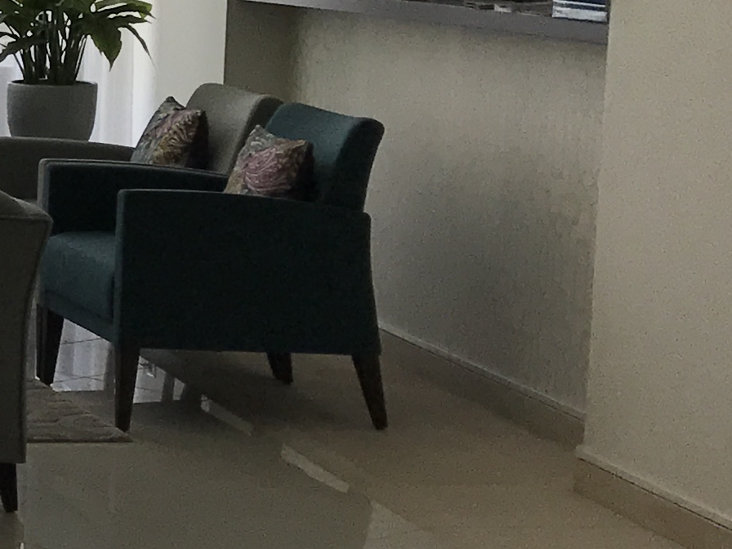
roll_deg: +0.4
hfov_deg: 14.1
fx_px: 2664
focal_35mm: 126
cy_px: 258
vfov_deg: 11.8
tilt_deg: -7.7
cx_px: -541
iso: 20
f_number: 1.8
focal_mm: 3.99
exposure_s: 1/249
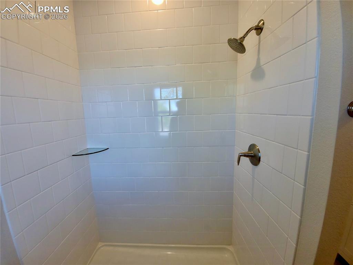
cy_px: 132
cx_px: 176
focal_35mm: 13
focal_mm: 1.74
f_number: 2.2
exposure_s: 1/30
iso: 40
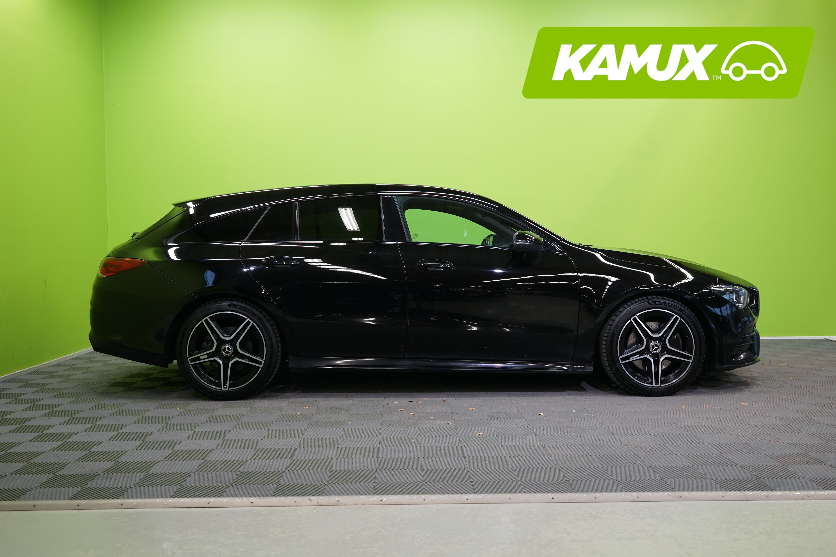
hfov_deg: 55.8
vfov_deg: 38.9
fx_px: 789
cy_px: 278
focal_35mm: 34
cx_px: 418
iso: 800
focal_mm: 34
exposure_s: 1/40
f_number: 5.6
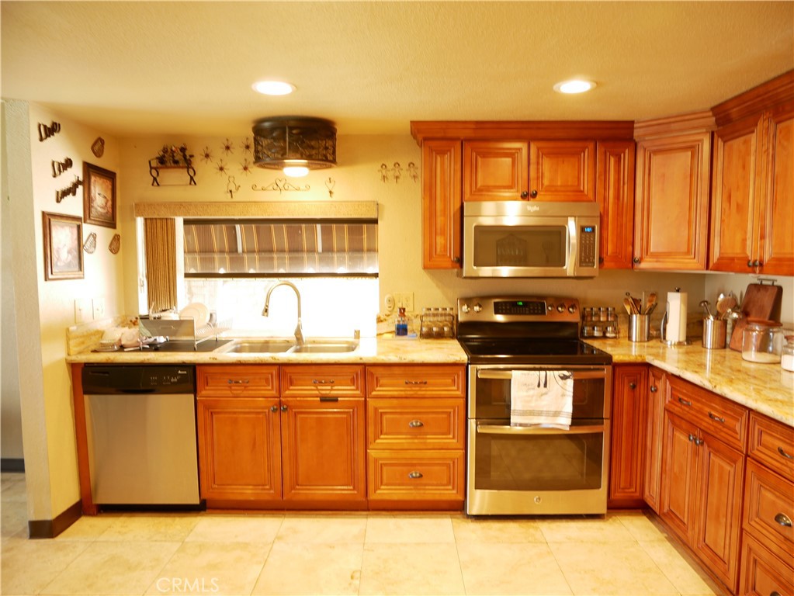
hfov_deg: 71.6
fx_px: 551
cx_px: 397
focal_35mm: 24
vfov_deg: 56.8
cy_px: 298
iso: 200
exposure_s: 1/4
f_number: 3.5
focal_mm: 12
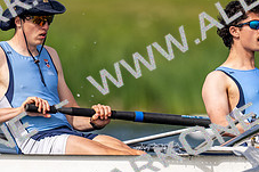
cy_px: 99
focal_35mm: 2301
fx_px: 16542
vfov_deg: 0.6
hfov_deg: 0.9
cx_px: 228
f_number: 4
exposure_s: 1/2500
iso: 200
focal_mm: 600
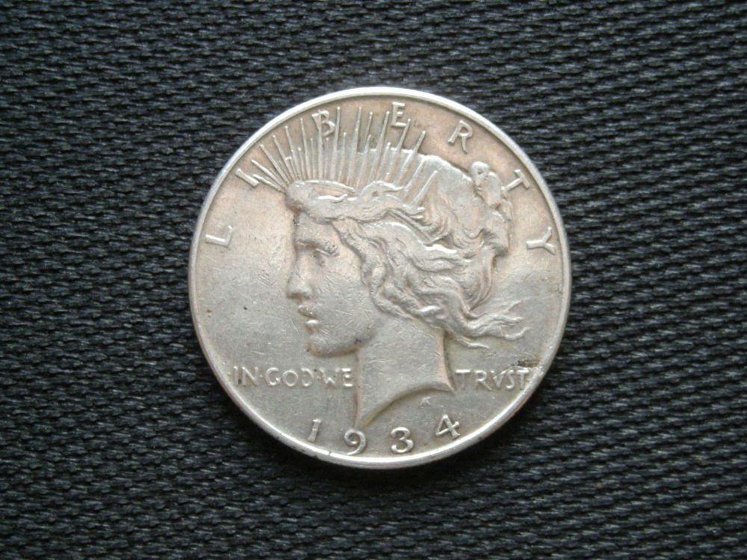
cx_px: 374
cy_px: 280
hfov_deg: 25.7
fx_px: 1640
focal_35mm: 76
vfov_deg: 19.4
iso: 249
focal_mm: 12.3
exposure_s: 1/48
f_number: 3.9
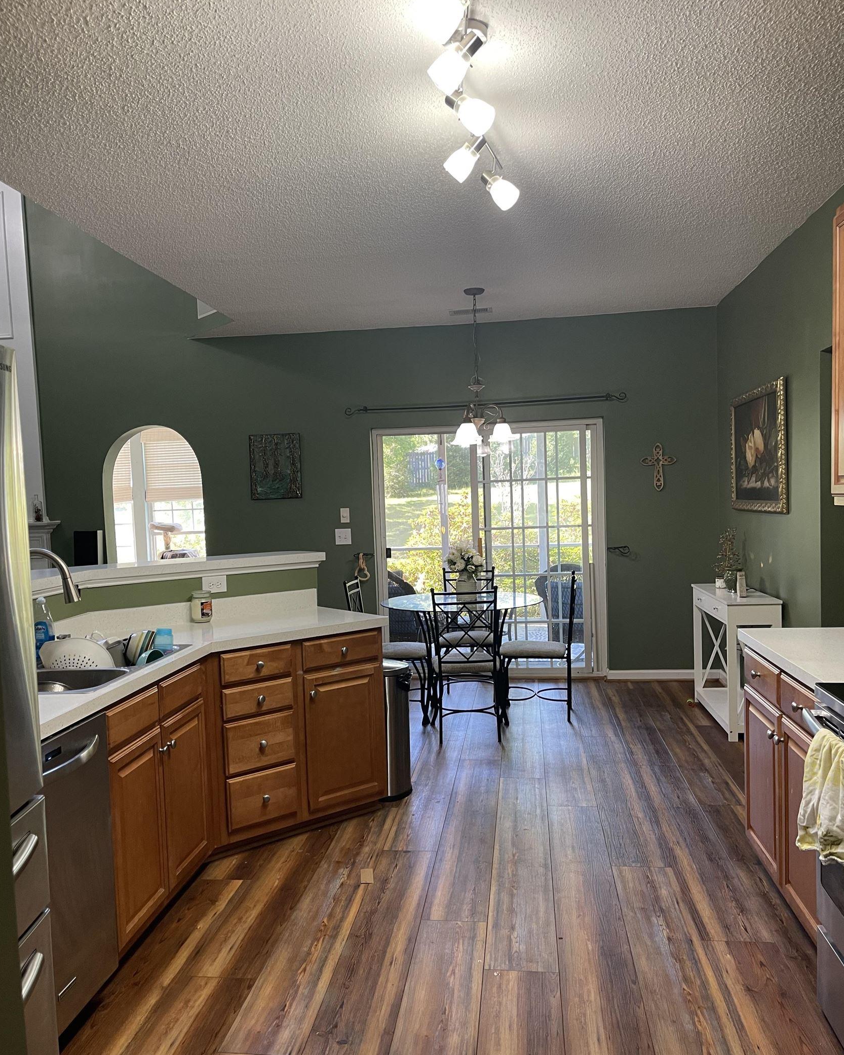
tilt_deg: -3.8
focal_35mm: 27
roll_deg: +2.5
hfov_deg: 53.2
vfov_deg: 64.0
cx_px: 409
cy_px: 547
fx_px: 843
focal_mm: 5.1
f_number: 1.6
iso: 100
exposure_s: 1/60
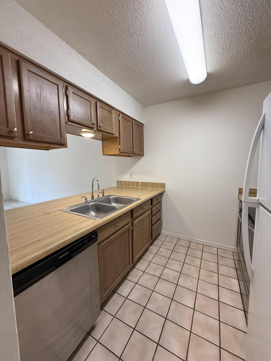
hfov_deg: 85.7
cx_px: 136
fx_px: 146
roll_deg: -0.1
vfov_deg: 102.1
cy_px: 180
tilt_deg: -5.7
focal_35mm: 14
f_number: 2.2
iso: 200
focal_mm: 2.22
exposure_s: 1/120
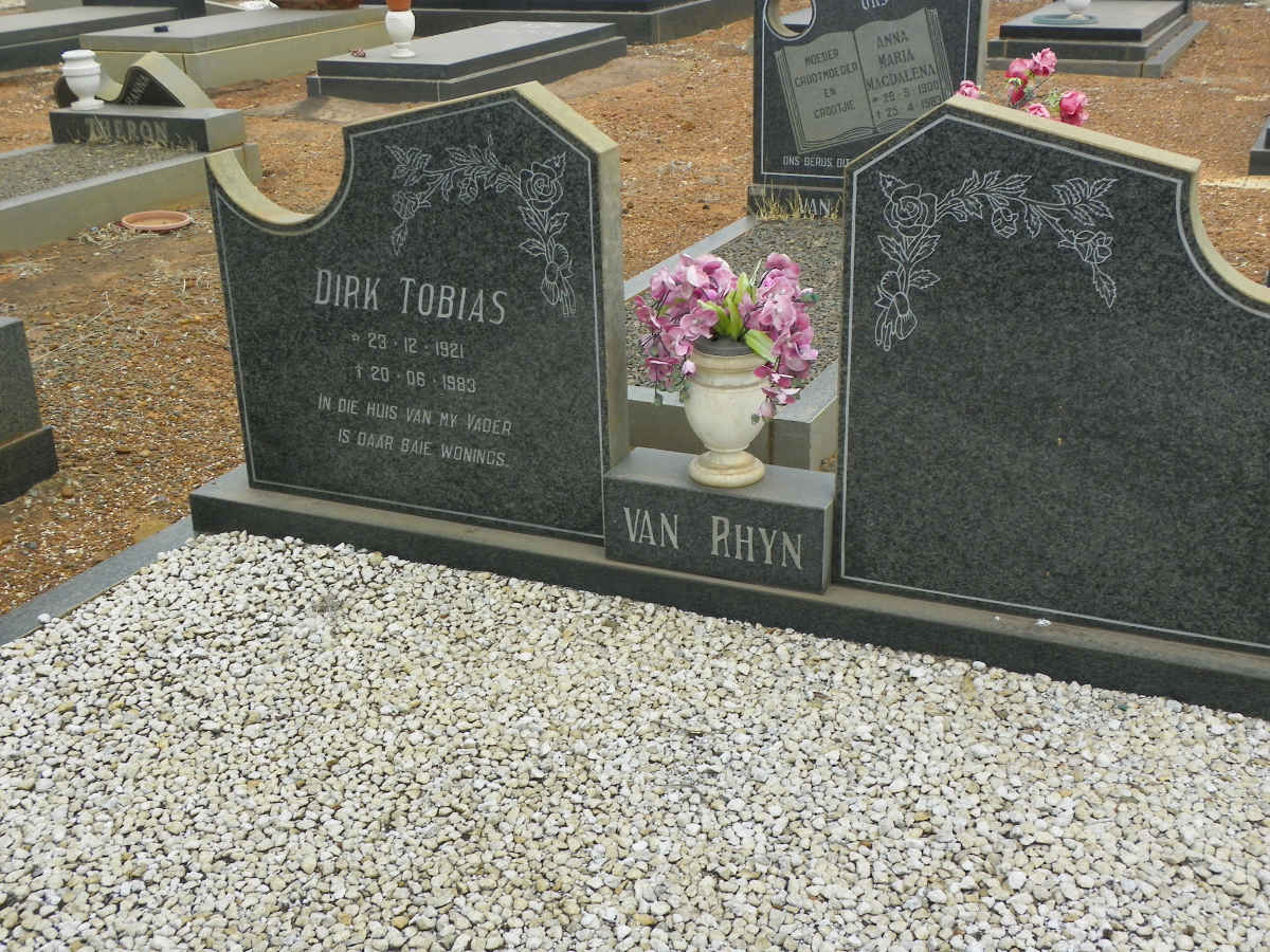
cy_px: 476
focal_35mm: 43
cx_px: 635
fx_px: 1578
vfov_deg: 33.6
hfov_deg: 43.9
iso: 64
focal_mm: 7.6
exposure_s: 1/200
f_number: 4.5
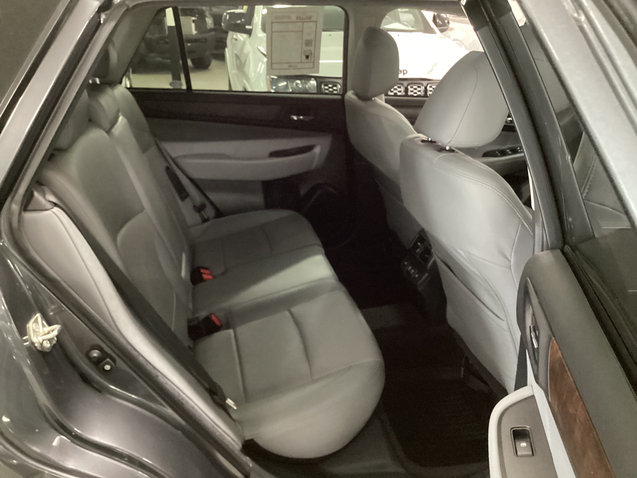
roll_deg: -0.4
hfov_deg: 58.4
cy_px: 239
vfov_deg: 45.4
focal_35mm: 31
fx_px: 570
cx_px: 318
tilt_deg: -24.4
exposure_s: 1/20
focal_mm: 3.3
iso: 640
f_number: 2.4
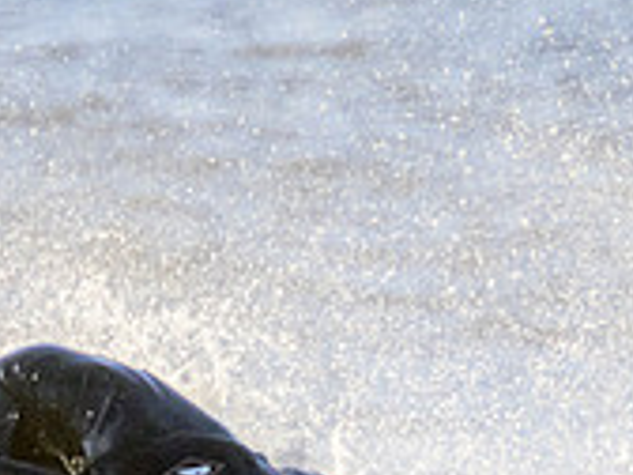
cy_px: 687
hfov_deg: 0.5
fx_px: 66837
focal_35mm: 3655
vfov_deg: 0.4
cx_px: 2
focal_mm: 800
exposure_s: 1/1000
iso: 640
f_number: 11
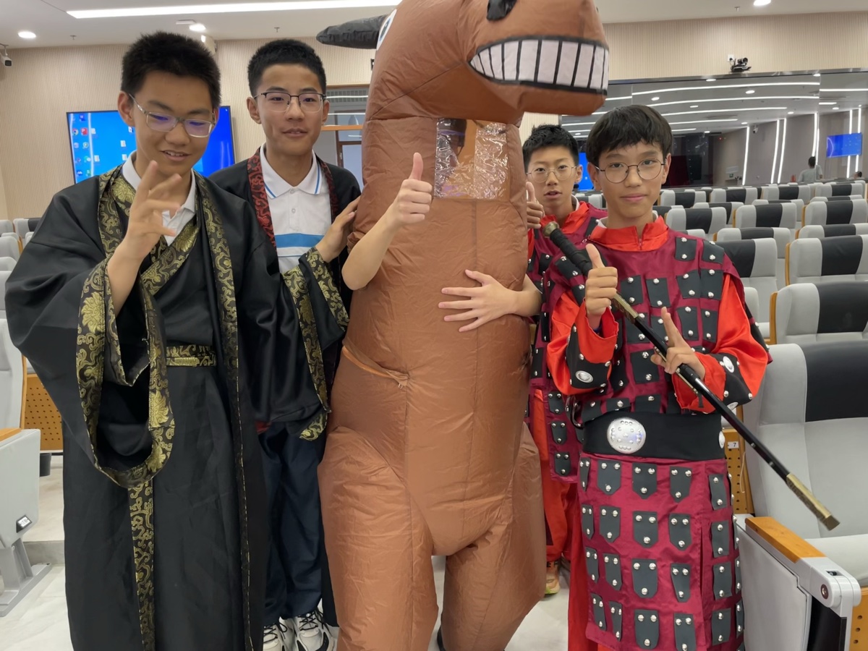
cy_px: 326
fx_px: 652
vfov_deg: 53.1
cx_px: 434
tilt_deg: -10.5
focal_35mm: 26
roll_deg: +2.1
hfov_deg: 67.3
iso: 160
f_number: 1.6
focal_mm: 4.2
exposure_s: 1/60
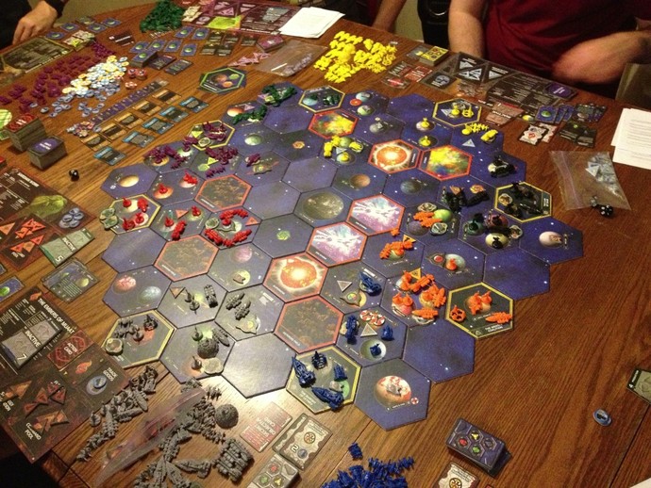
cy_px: 244
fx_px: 658
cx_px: 326
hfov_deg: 52.6
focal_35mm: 35
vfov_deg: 40.7
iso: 500
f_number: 2.4
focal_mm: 4.28
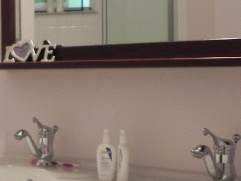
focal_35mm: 98
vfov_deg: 15.1
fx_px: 682
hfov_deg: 17.5
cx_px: -146
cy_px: 124
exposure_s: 1/43.5
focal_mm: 4.6
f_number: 2.8
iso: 160
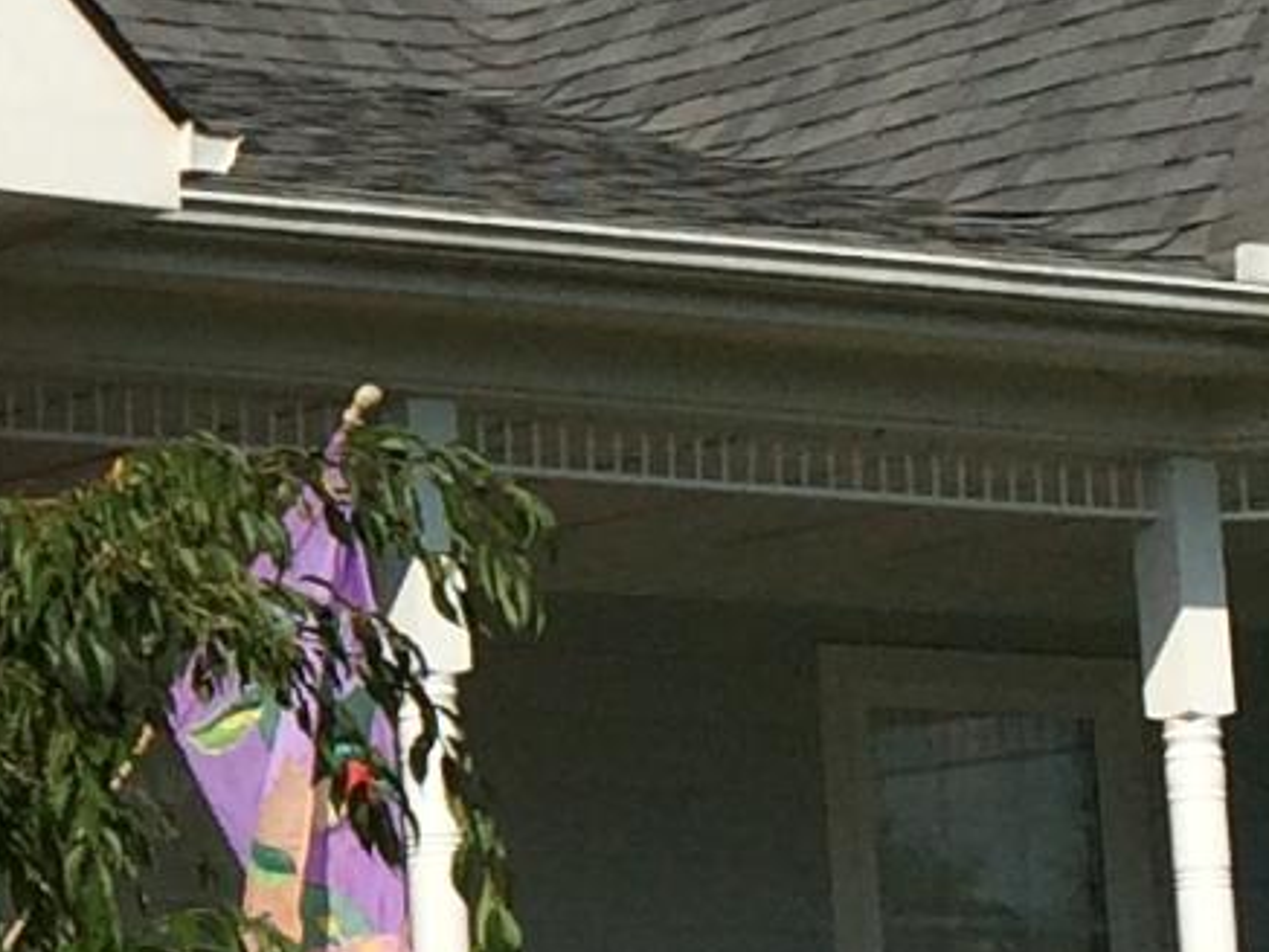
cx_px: -1147
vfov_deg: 7.5
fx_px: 7297
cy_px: 586
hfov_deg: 9.4
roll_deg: +2.3
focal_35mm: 199
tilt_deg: +7.6
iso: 40
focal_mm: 4.15
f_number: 2.2
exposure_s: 1/5882
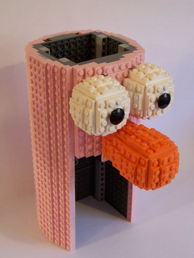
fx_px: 478
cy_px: 129
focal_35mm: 64
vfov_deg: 30.3
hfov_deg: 22.9
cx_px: 97
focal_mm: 10.7
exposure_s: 1/6
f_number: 3.2
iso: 80
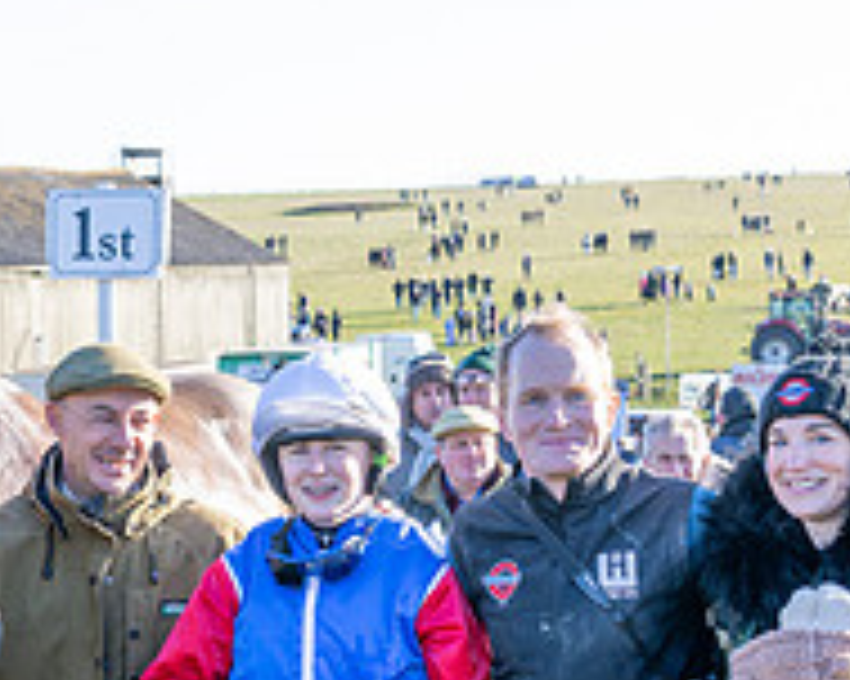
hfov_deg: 15.3
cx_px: 84
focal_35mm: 124
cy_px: 806
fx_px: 3118
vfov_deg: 12.2
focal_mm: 37
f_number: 5
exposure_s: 1/500
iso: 400
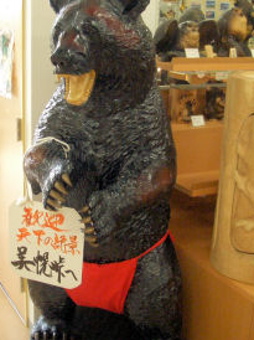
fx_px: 529
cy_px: 163
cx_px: 79
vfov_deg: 35.6
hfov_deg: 26.8
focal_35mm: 54
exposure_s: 1/100
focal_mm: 5.8
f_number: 2.6
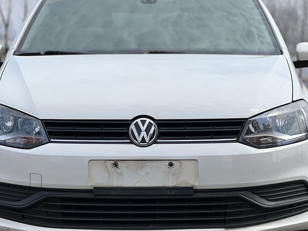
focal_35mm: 137
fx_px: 1219
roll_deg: +0.0
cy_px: 124
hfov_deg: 14.4
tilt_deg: -1.9
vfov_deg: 10.8
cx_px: 158
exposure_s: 1/874
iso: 32
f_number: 2.8
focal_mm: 9
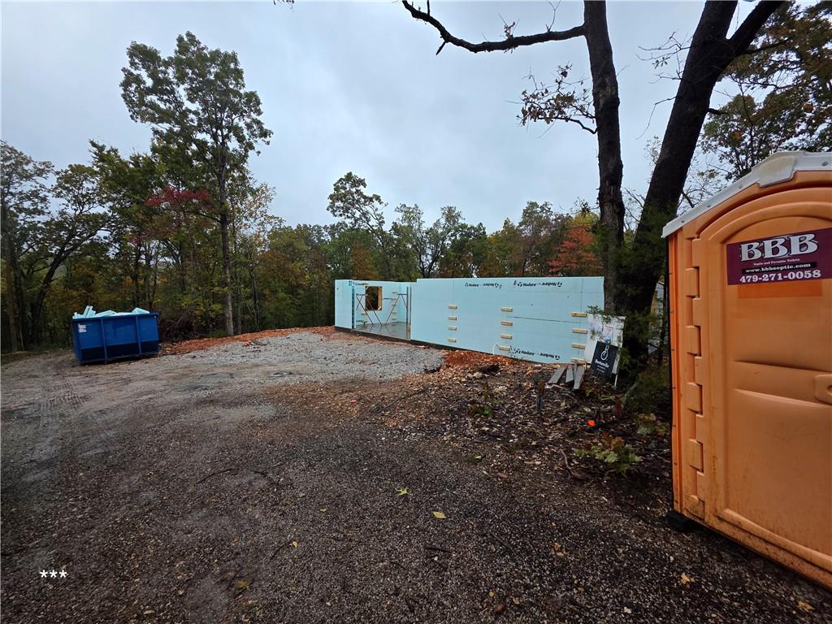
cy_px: 312
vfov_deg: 89.9
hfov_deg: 106.2
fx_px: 312
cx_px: 416
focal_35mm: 13
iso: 40
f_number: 1.9
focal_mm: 2.2
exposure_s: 1/273
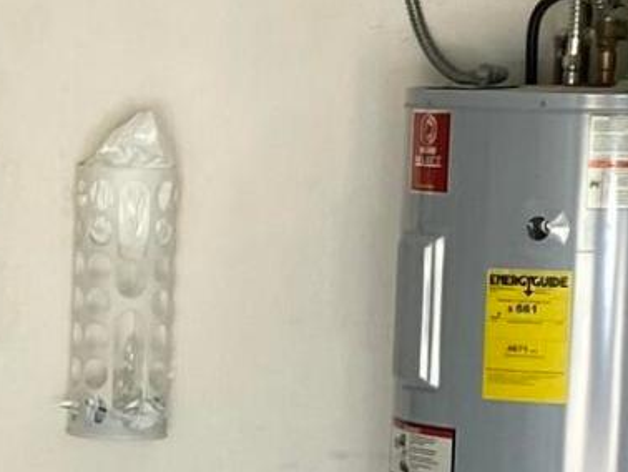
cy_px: 487
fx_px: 3594
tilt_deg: -6.2
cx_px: -262
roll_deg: -1.1
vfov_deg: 7.5
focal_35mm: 198
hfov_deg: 9.7
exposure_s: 1/120
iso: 32
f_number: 1.8
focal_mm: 4.25
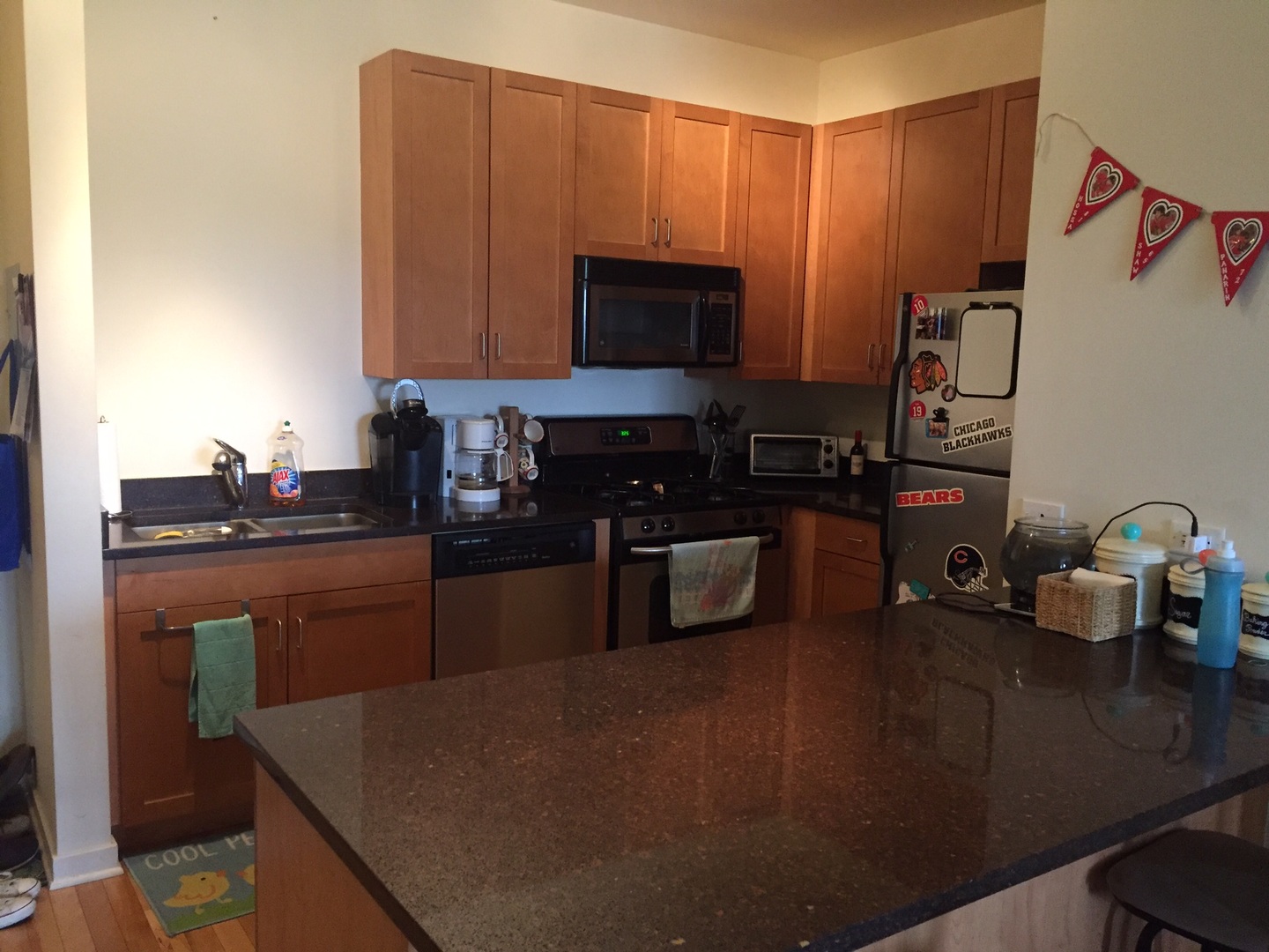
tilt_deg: -7.5
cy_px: 476
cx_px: 634
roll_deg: -0.9
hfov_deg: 61.7
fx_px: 1063
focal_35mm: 29
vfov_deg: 48.2
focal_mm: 4.15
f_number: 2.2
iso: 250
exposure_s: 1/30
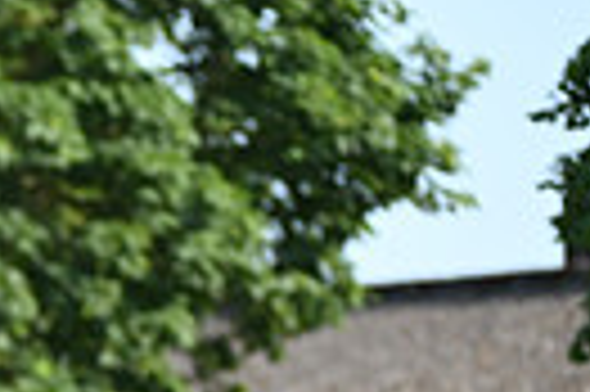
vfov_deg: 1.5
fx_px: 14502
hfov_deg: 2.3
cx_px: -590
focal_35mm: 886
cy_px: 629
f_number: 4.5
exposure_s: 1/1250
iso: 500
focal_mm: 200
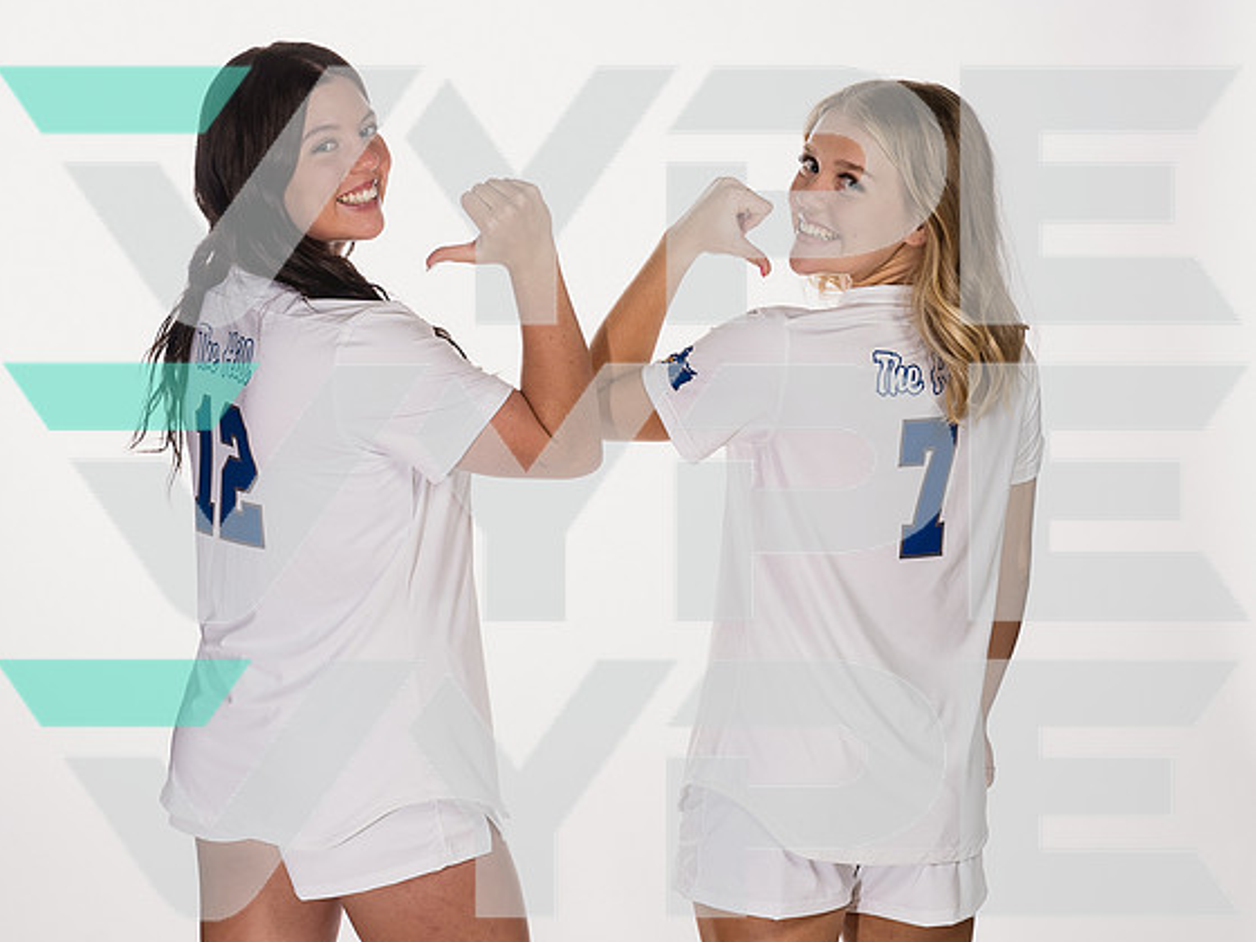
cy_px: 458
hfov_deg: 21.7
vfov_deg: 16.4
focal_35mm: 90
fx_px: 3266
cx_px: 503
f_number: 5.6
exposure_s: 1/250
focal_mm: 70
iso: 400
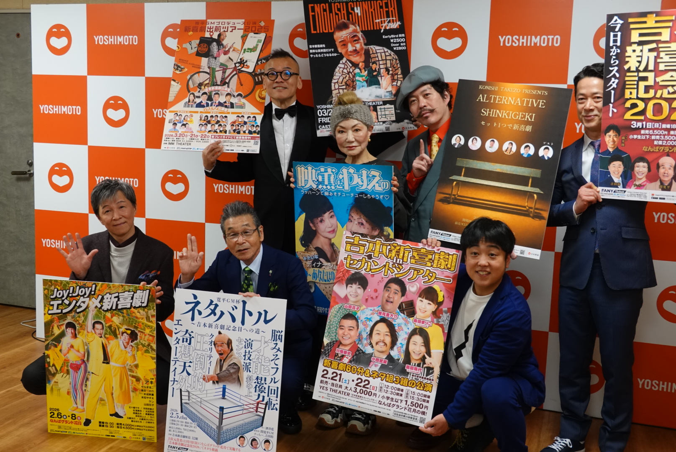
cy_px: 226
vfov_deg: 32.7
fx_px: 770
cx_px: 338
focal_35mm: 41
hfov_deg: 47.4
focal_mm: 15.28
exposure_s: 1/50
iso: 800
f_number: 4.5
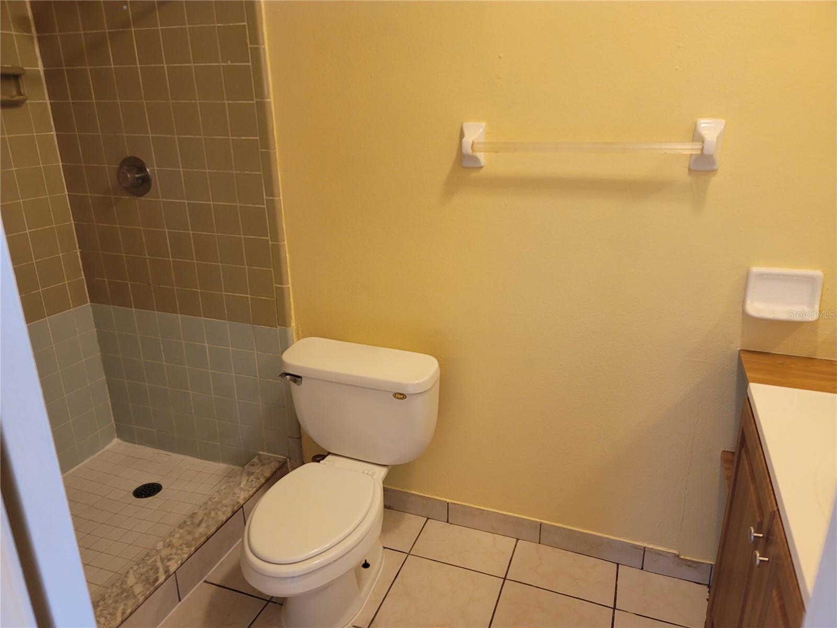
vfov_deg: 54.9
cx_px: 418
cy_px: 314
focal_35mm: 25
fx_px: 604
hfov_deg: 69.4
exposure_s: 1/59
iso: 200
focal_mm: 7
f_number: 1.8
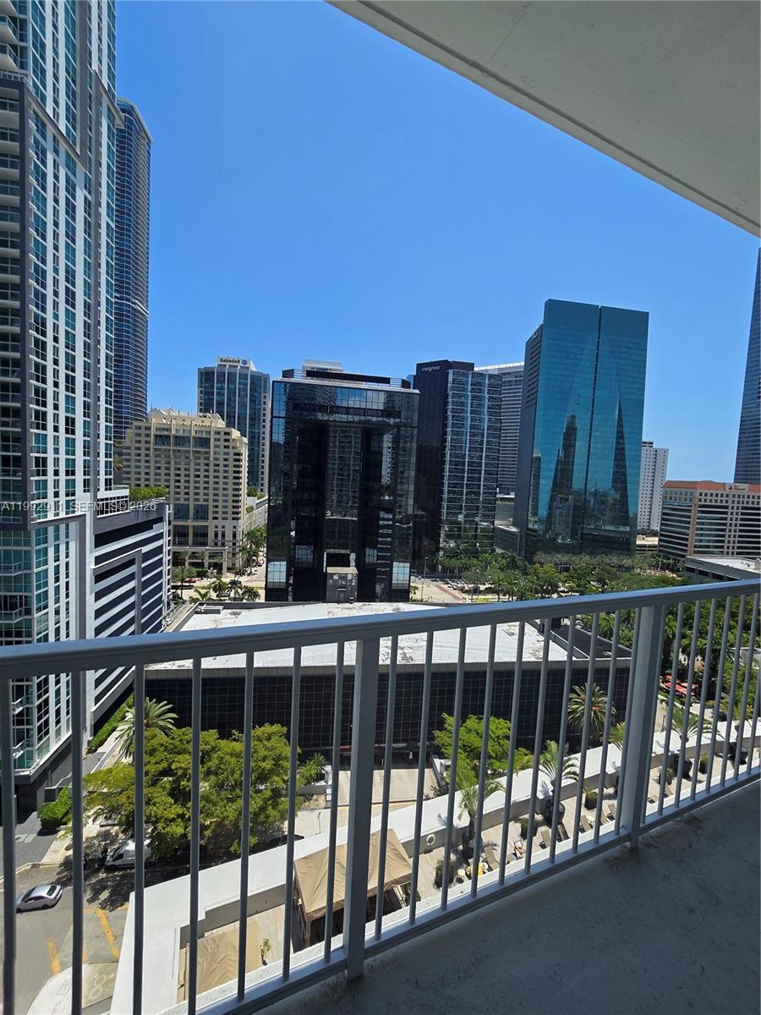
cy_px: 508
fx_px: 381
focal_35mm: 13
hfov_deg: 89.9
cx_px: 380
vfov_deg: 106.2
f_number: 2.2
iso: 50
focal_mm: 2.2
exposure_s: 1/2510
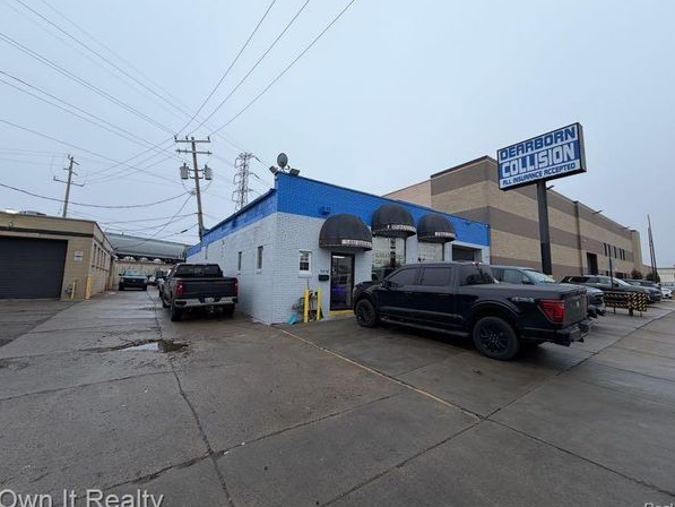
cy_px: 249
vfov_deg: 81.8
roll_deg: -0.7
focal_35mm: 15
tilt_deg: +6.6
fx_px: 293
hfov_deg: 98.1
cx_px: 354
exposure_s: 1/585
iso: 40
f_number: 2.2
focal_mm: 2.22
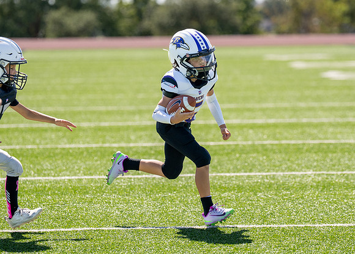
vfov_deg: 6.1
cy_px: 104
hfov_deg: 8.6
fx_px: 2367
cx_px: 208
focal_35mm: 235
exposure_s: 1/4000
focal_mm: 144
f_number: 2.8
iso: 200
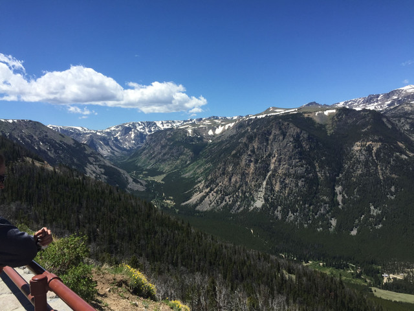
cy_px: 156
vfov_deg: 48.2
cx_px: 207
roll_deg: +3.6
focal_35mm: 29
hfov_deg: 61.7
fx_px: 347
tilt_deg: -5.8
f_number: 2.2
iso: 32
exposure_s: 1/2083
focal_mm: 4.15
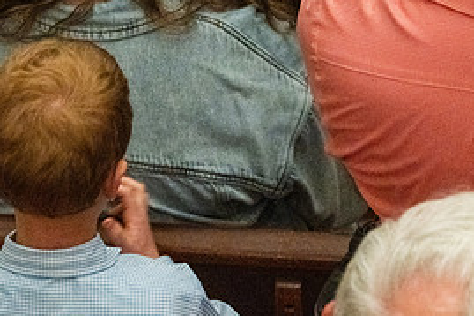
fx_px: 5684
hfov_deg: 4.8
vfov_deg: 3.2
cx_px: 130
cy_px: 181
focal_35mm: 432
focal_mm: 200
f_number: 9
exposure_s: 1/60
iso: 5000
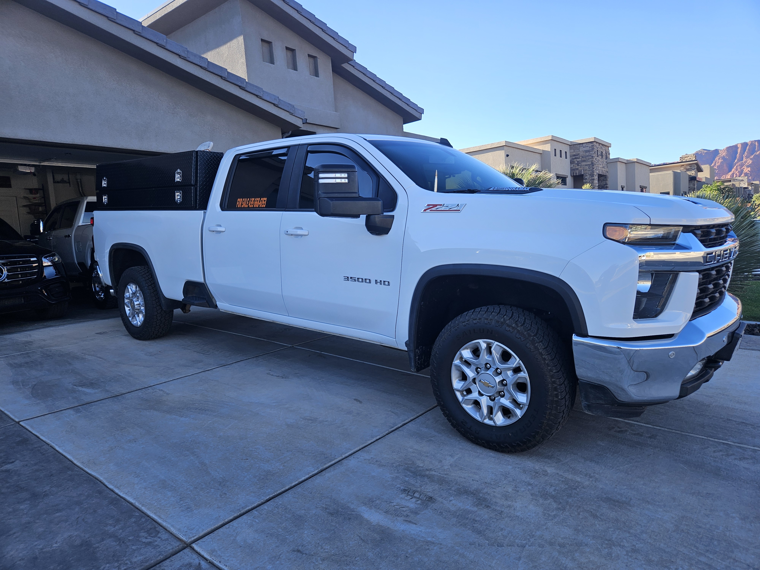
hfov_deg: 73.9
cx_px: 380
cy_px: 285
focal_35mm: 23
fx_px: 505
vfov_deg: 58.9
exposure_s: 1/437
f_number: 1.8
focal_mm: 5.4
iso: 25
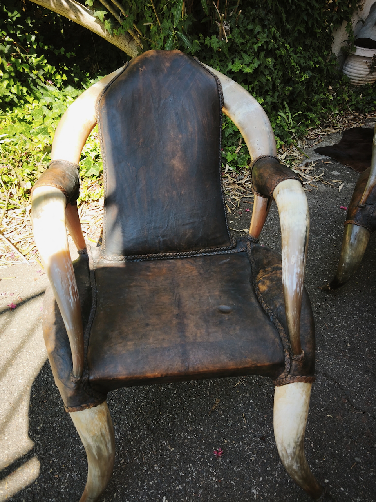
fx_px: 333
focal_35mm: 23
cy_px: 251
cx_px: 188
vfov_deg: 73.9
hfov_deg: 58.9
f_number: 1.7
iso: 50
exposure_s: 1/349
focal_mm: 5.35
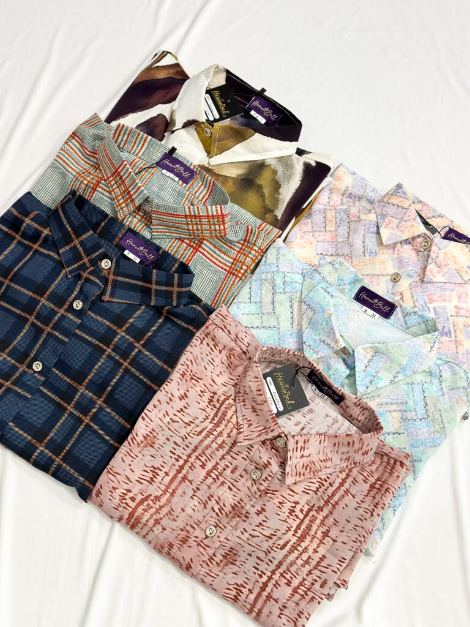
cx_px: 235
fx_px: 869
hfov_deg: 30.3
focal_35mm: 48
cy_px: 314
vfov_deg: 39.7
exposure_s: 1/100
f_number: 1.8
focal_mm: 6.86
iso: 100
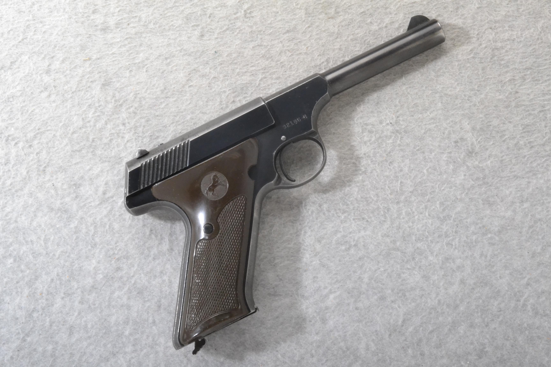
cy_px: 184
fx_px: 918
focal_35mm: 60
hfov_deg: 33.4
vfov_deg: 22.6
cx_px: 276
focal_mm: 40
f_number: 20
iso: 3200
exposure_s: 1/125
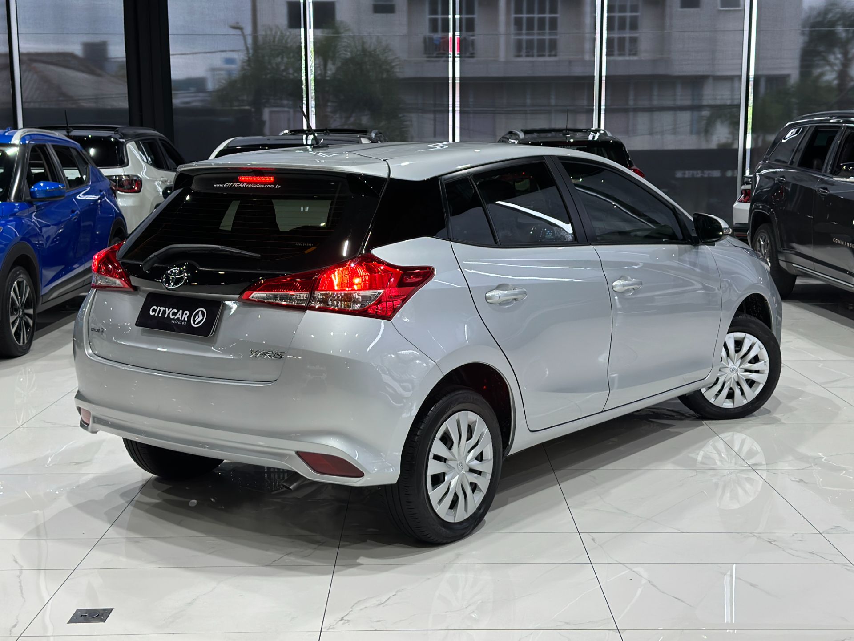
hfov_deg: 39.7
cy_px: 320
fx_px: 1184
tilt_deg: -8.9
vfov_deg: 30.3
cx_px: 427
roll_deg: +0.1
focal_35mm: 48
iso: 160
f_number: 1.78
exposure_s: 1/120
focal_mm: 6.86
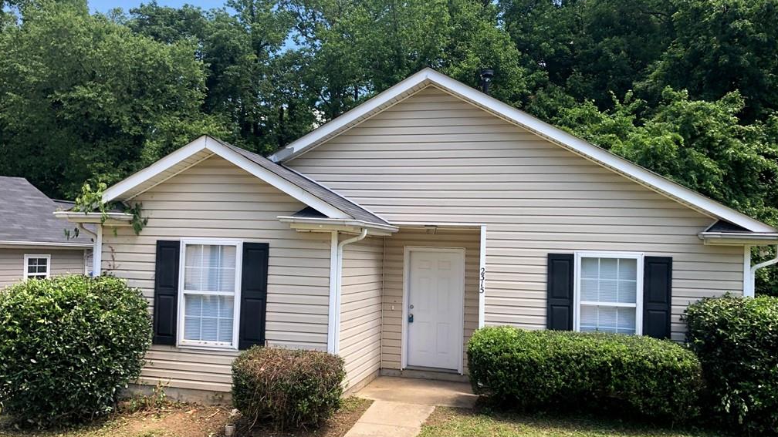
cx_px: 389
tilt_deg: +0.9
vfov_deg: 37.7
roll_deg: -2.1
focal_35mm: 31
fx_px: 640
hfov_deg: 62.6
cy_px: 247
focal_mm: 4
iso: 20
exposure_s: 1/393
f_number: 1.8
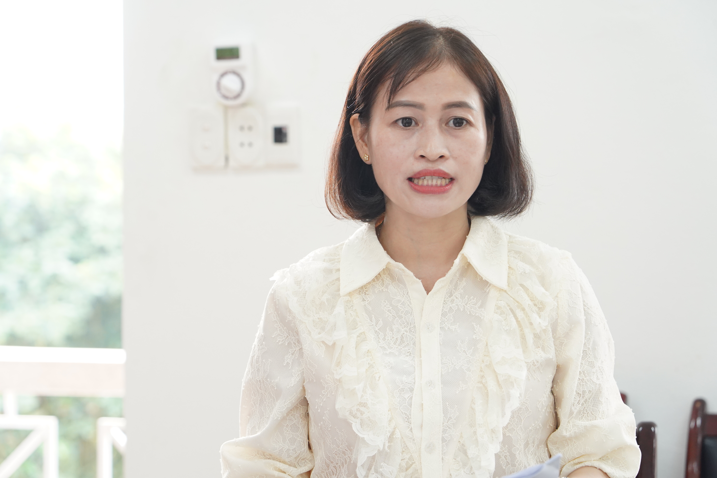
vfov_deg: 13.0
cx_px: 358
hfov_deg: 19.5
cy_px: 239
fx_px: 2091
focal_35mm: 105
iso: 3200
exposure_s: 1/200
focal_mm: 105
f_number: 5.6
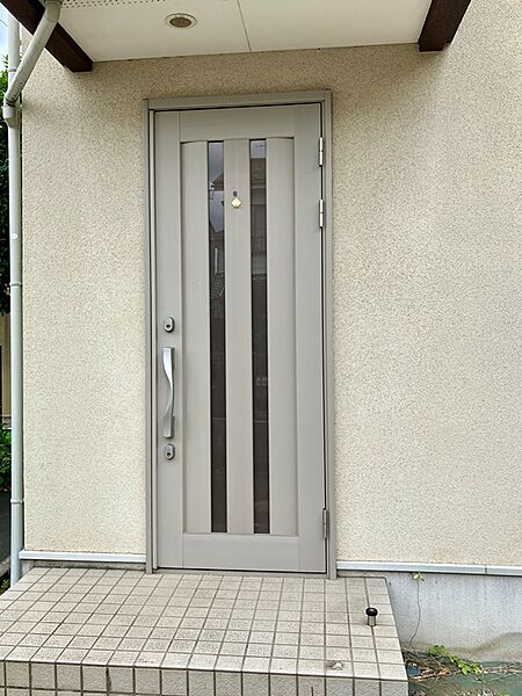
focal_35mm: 28
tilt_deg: -0.2
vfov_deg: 63.4
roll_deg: -1.2
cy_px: 348
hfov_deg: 49.7
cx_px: 261
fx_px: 563
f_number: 1.8
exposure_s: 1/867
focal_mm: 3.99
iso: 32
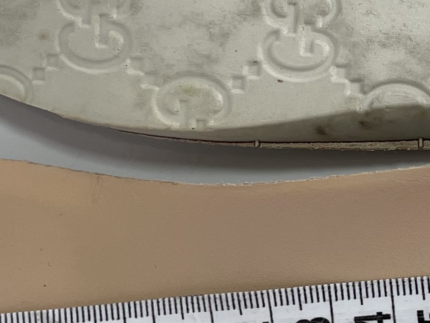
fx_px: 1541
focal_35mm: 124
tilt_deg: -80.2
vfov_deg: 12.0
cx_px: 434
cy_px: 175
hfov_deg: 15.6
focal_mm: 4.2
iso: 50
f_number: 1.6
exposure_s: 1/121
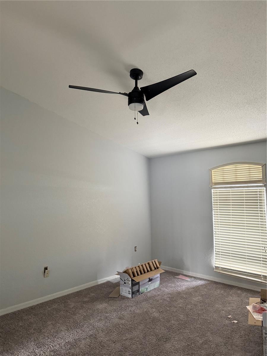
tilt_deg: +6.3
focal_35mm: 24
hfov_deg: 56.8
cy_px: 178
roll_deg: -0.1
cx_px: 134
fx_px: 247
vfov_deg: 71.6
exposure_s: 1/60
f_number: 1.78
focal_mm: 6.76
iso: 640
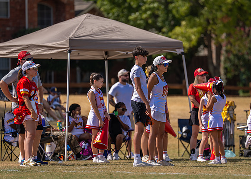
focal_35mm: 303
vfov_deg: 4.7
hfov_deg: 6.6
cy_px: 88
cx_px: 149
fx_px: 2163
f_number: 2.8
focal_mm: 200
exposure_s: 1/2500
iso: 100
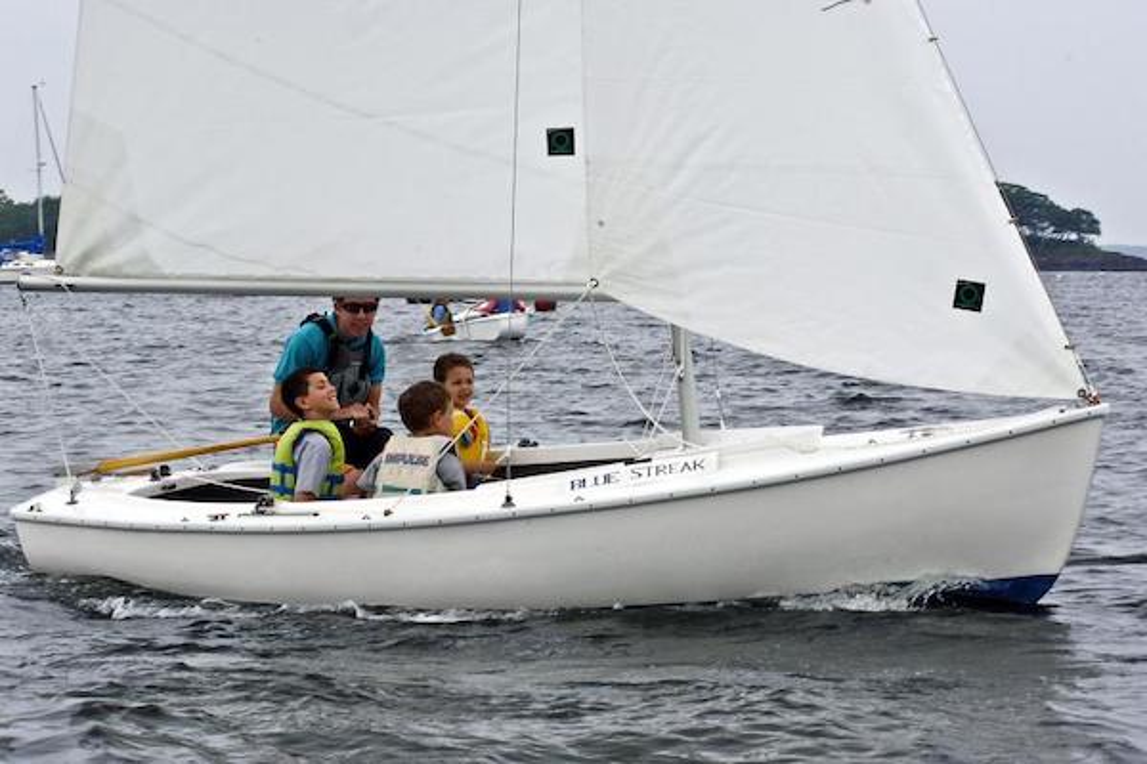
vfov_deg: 10.2
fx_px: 4301
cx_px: 574
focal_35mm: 135
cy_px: 382
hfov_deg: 15.2
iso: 500
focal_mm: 90
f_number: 18
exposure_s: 1/250
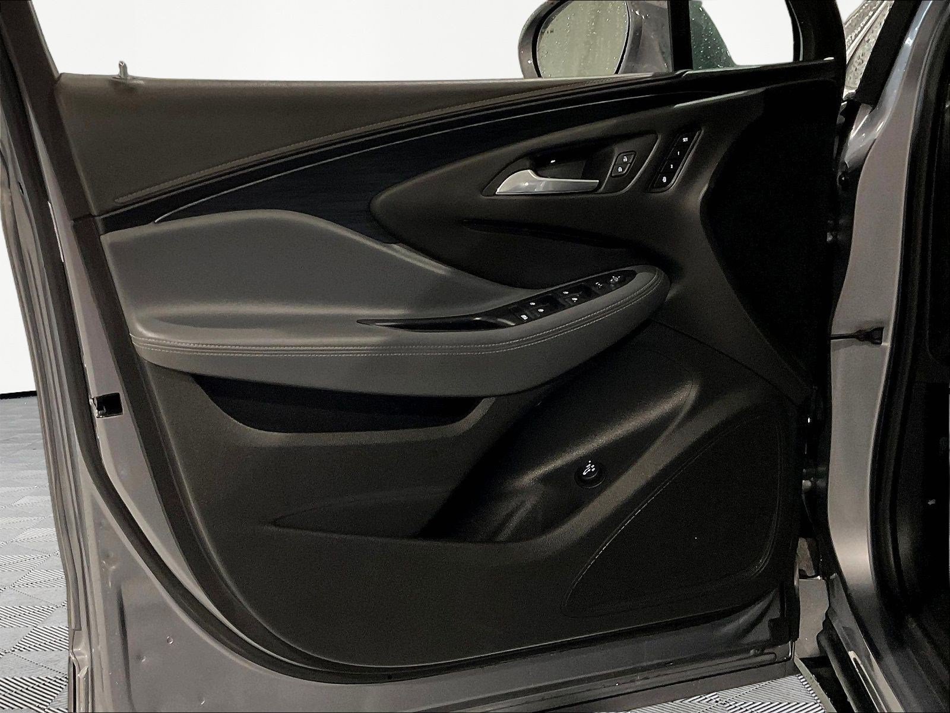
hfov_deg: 61.7
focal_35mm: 29
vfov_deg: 48.2
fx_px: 796
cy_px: 356
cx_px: 475
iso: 200
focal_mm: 3
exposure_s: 1/40
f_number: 1.8
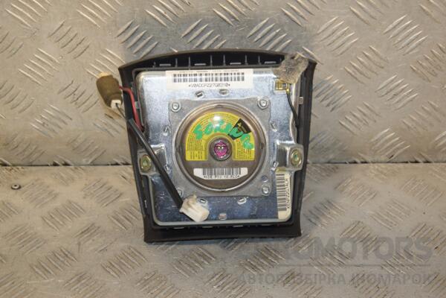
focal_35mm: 75
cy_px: 149
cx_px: 223
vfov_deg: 18.2
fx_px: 929
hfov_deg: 27.0
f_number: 6.3
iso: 800
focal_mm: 50
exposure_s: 1/200
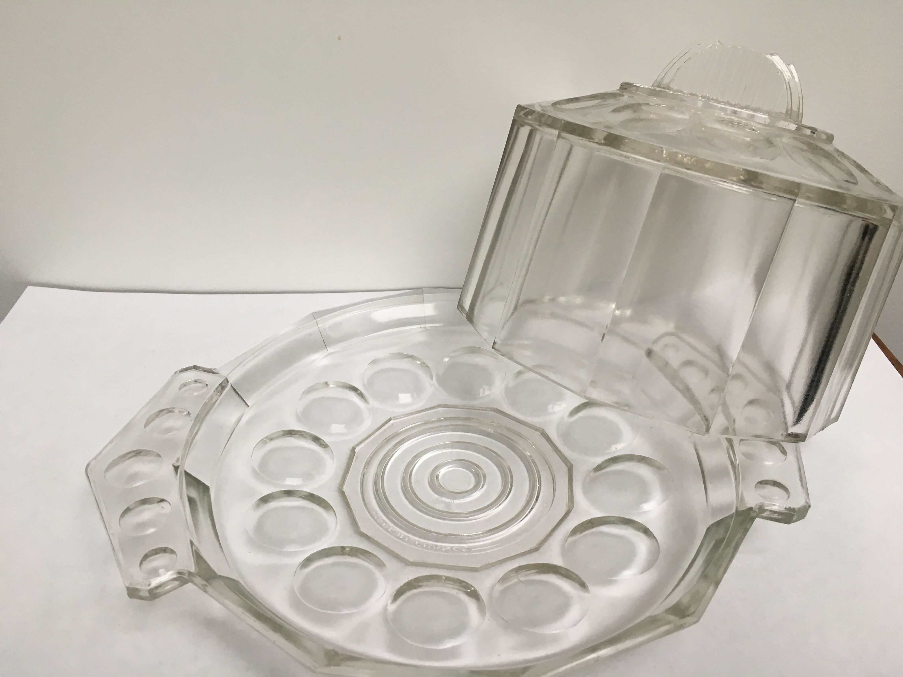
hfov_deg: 61.7
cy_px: 338
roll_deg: -1.0
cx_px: 452
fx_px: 756
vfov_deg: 48.2
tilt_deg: -33.7
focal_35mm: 29
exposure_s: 1/33
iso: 80
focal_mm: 4.15
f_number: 2.2
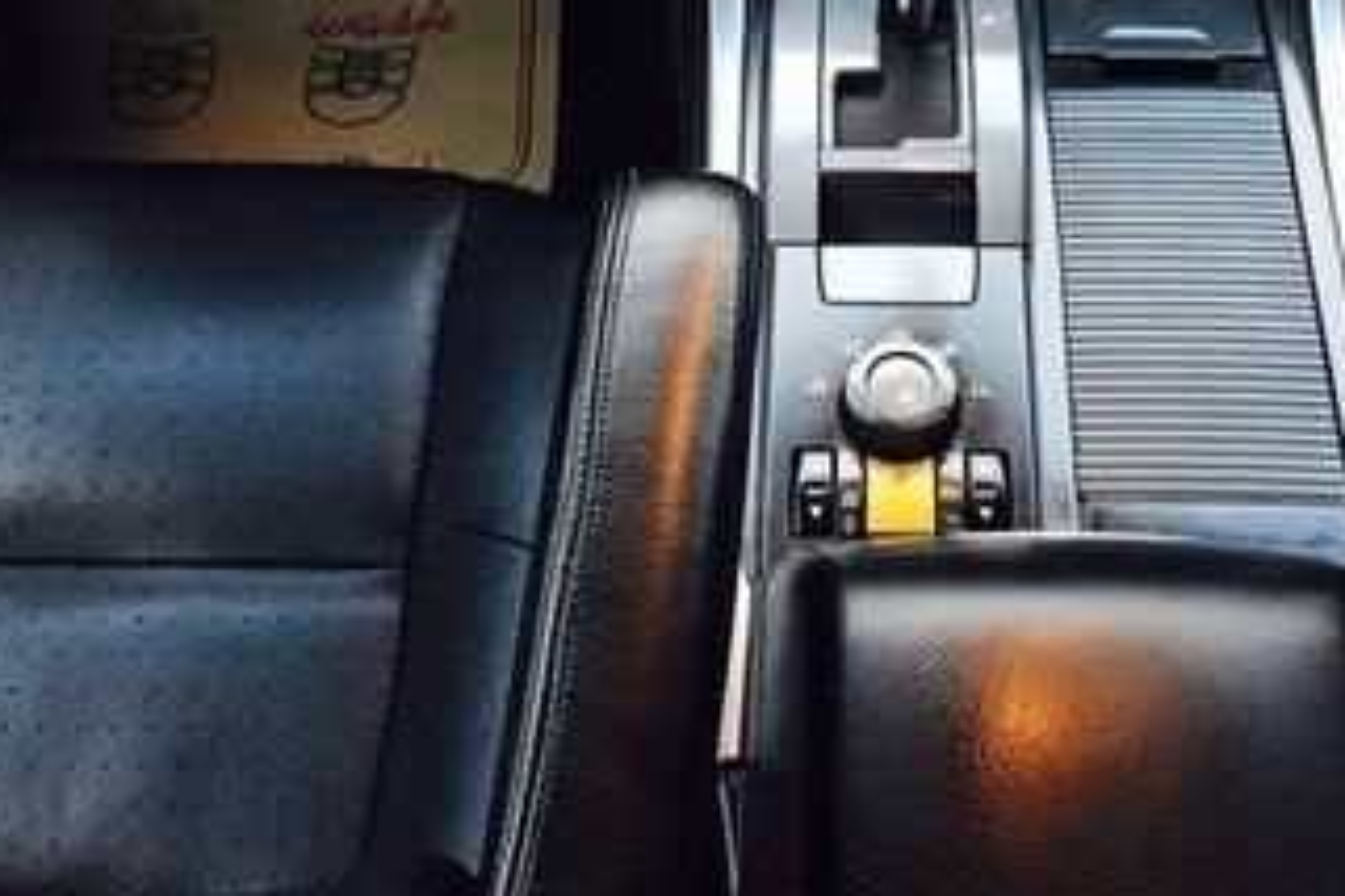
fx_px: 2316
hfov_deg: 32.3
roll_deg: -1.5
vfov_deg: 20.7
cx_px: 821
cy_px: -136
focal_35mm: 62
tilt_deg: -40.2
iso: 320
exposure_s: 1/33
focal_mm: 4.15
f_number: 2.2
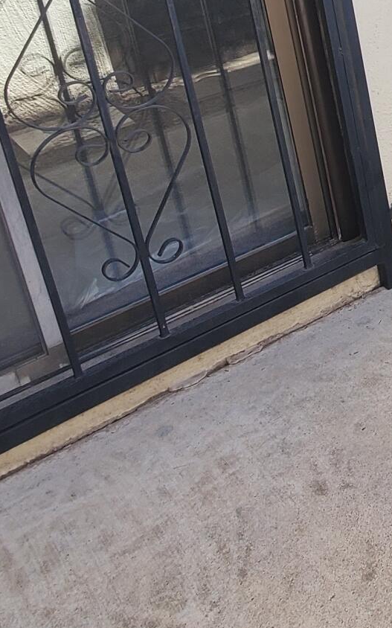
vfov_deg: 37.1
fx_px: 838
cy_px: 11
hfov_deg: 20.2
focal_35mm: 49
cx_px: 673
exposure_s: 1/141
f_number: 2.2
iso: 50
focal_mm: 1.8
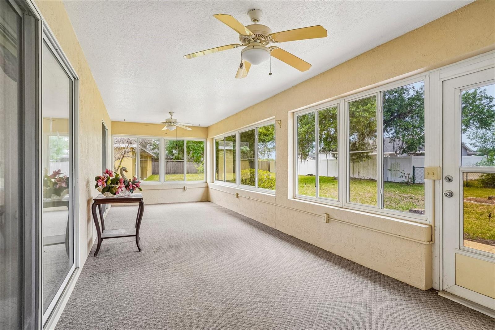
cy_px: 165
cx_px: 248
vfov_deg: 70.4
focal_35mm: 17
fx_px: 234
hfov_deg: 93.3
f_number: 18
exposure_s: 1/5
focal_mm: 17
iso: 400
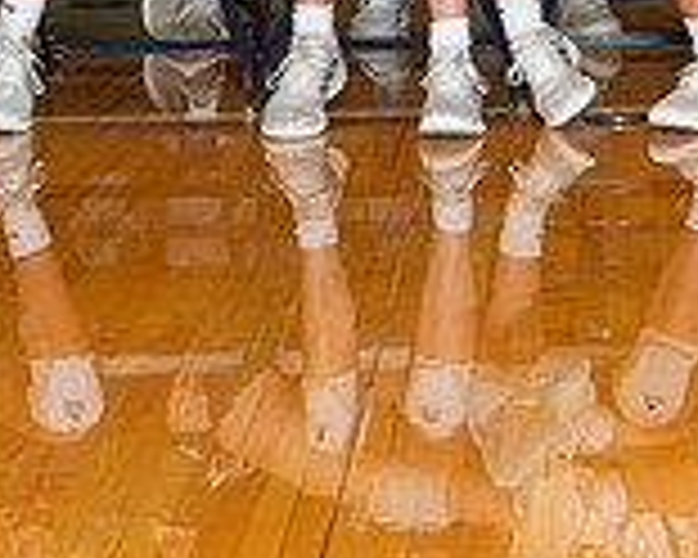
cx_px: 710
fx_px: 3161
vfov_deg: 9.8
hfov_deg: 12.4
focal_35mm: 153
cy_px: -270
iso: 200
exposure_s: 1/100
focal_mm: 35
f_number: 5.6
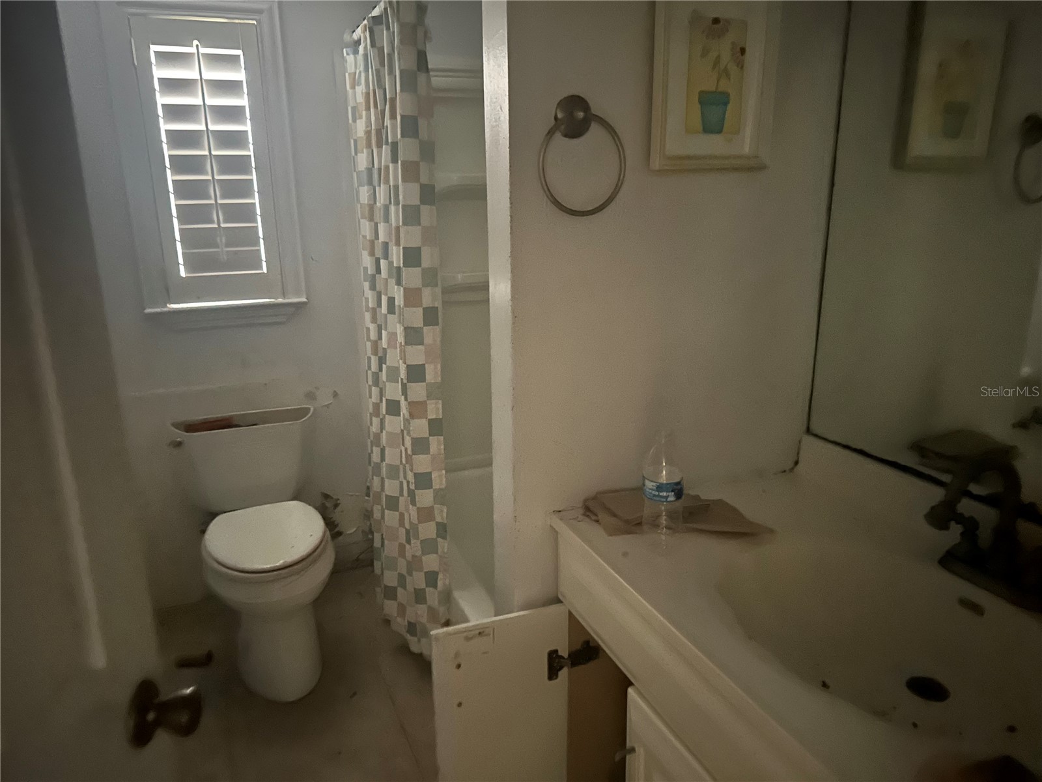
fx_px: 722
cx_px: 521
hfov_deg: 71.6
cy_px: 391
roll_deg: +1.5
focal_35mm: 24
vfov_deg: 56.8
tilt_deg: -15.3
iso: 3200
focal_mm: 6.86
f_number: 1.78
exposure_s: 1/9
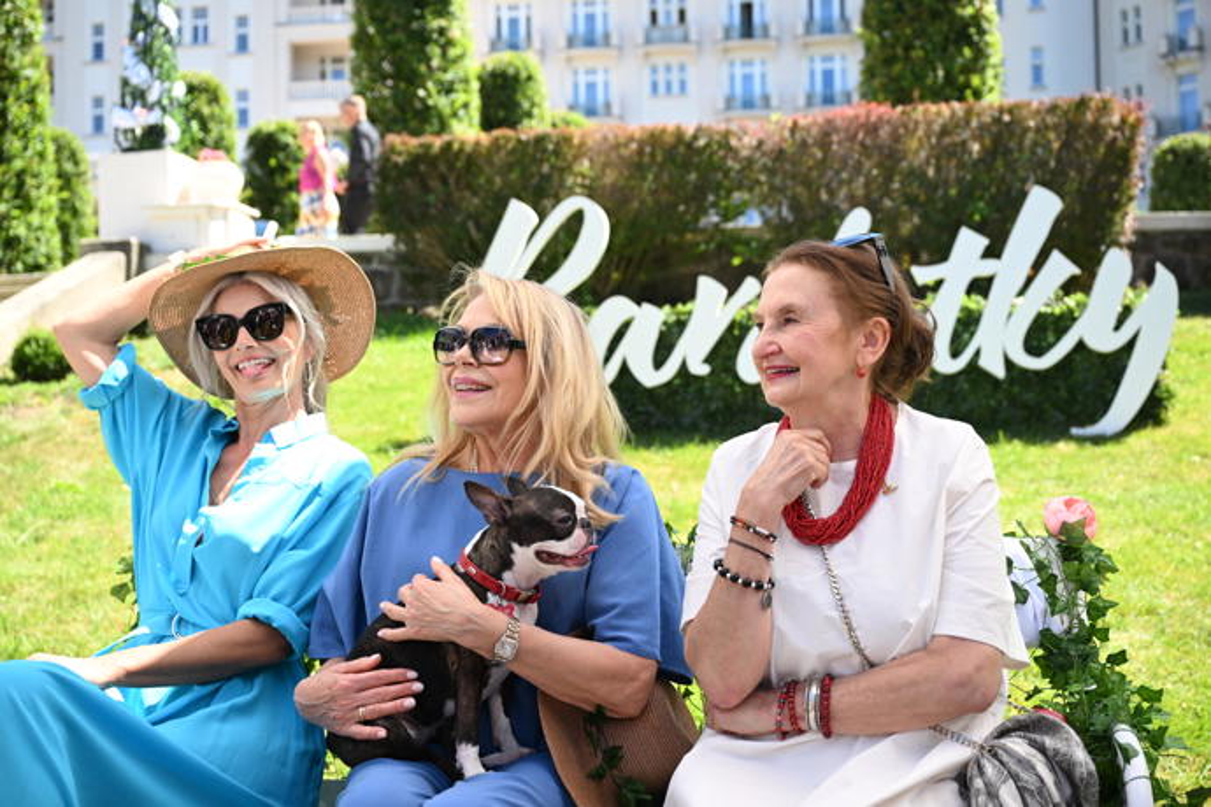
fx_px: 1345
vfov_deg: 33.4
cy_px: 404
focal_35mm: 40
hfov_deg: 48.5
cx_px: 606
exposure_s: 1/640
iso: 250
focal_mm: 40
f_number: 3.5
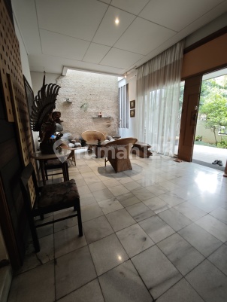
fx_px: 122
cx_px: 114
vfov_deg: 102.0
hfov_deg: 85.8
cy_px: 151
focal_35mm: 14
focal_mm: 2.16
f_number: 2.2
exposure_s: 1/33.3
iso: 250
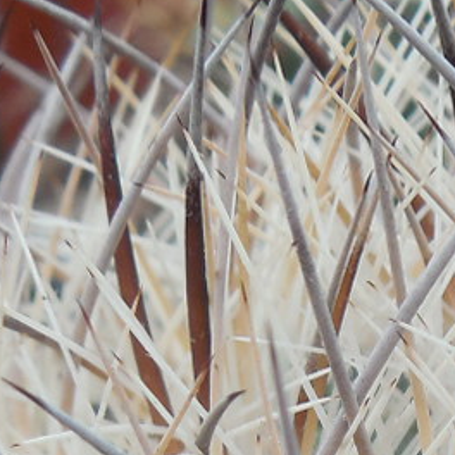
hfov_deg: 10.4
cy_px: 705
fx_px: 2469
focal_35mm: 166
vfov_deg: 10.2
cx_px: 471
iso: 125
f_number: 3.6
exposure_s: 1/160
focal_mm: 5.6
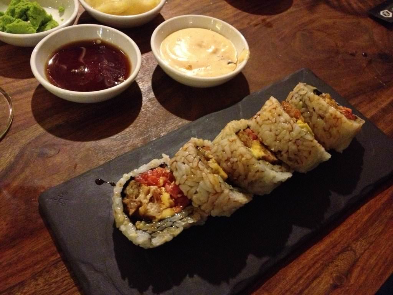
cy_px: 148
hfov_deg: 52.6
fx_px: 397
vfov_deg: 40.7
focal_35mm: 35
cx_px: 196
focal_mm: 4.28
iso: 800
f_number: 2.4
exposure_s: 1/15
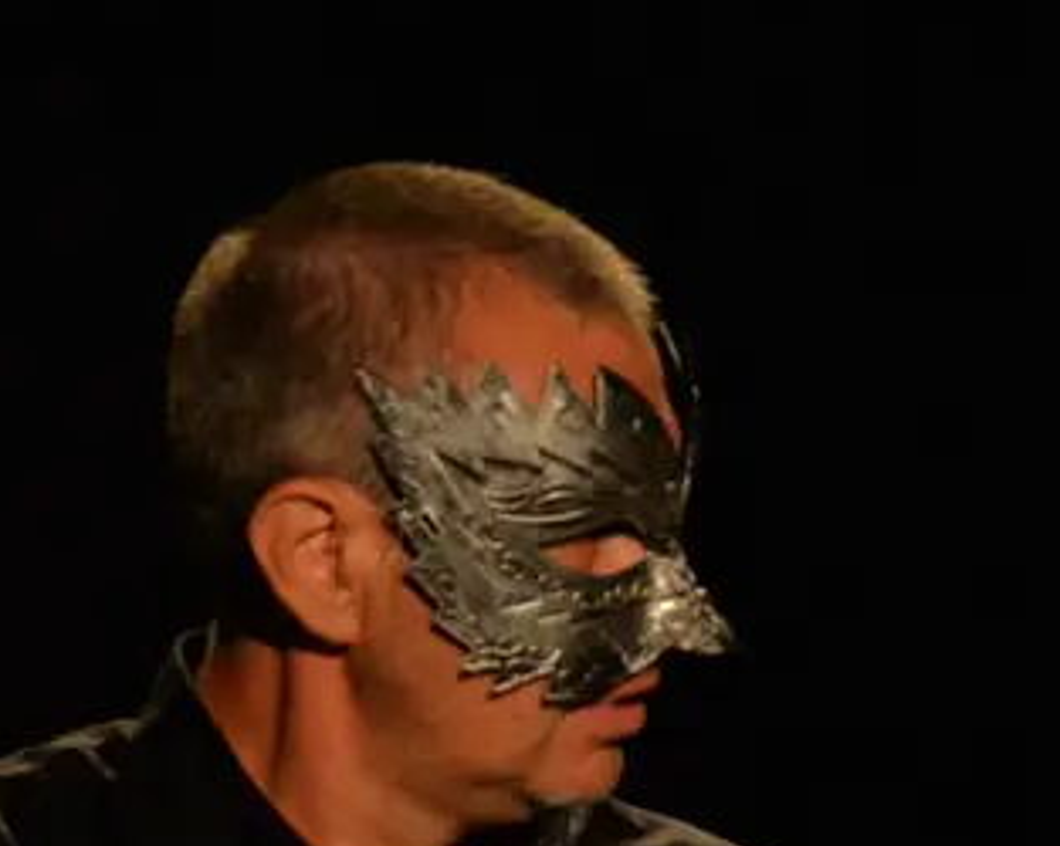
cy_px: 1323
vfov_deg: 2.1
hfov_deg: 2.7
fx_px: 22574
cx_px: 1053
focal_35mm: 720
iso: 2000
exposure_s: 1/100
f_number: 4
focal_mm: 200
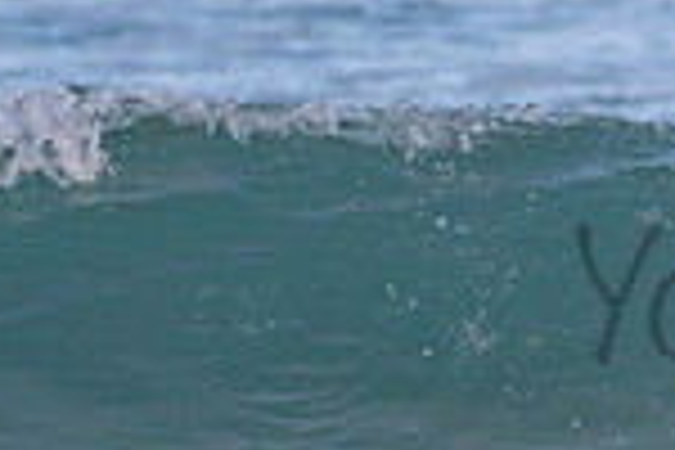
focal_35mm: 2366
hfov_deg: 0.9
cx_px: 997
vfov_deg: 0.6
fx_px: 44359
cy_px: 291
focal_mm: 500
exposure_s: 1/2000
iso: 450
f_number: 5.6
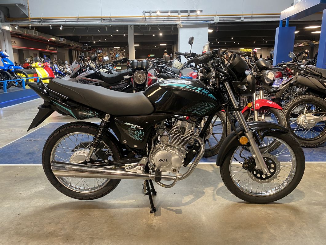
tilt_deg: -13.2
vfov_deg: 53.1
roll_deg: +1.3
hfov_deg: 67.3
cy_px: 122
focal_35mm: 26
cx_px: 163
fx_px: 245
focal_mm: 4.25
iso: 125
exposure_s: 1/50
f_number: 1.8
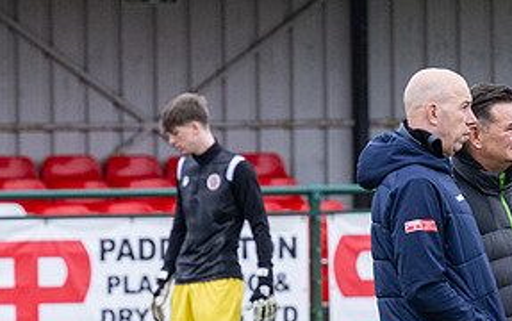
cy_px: 316
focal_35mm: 664
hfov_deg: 3.2
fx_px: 9274
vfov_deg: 2.0
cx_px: 474
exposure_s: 1/1250
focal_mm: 185
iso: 1000
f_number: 4.5
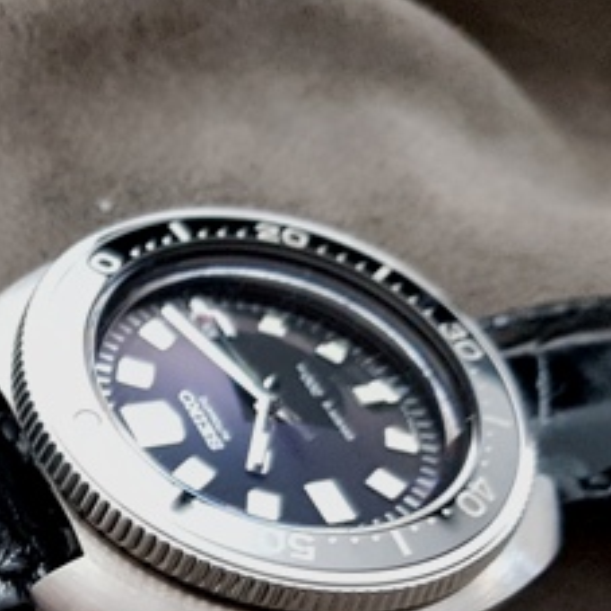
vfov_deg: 20.1
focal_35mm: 81
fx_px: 1618
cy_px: 727
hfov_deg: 19.8
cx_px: -161
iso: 200
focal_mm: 4.2
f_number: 1.7
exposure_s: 1/11
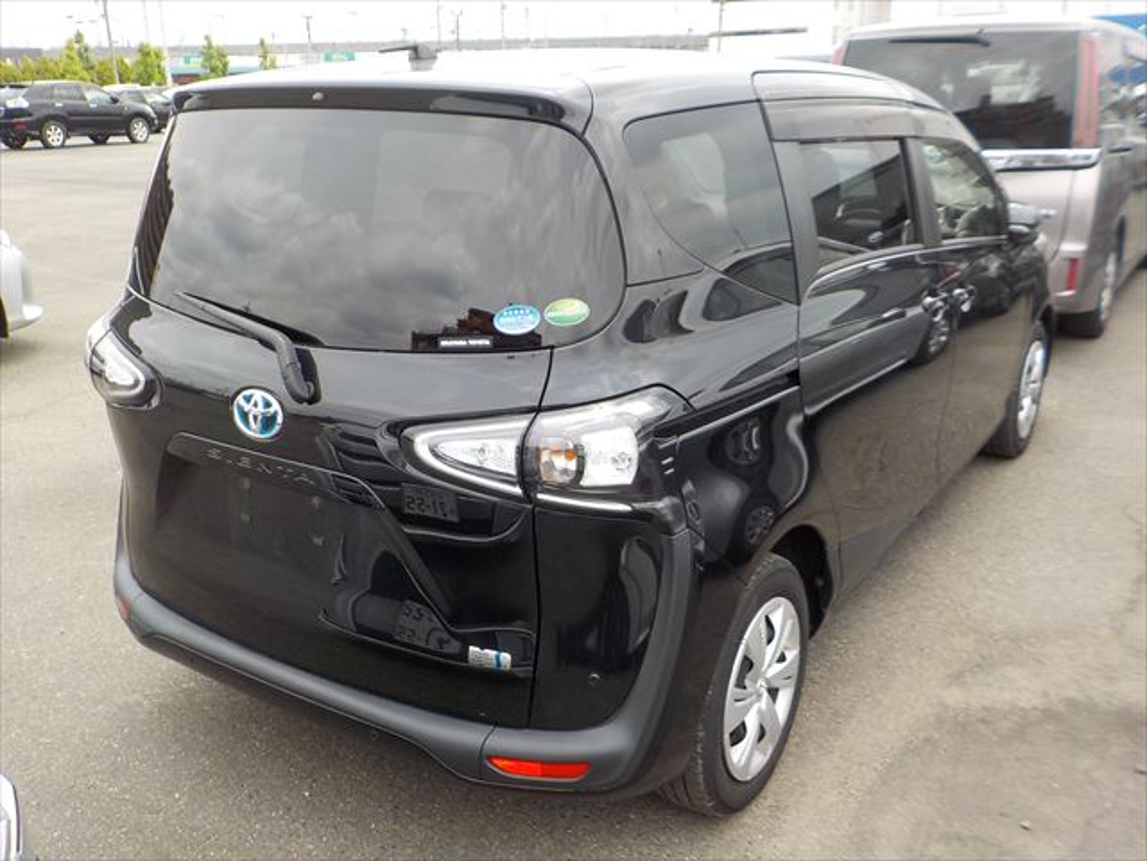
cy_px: 430
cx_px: 574
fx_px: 994
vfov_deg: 46.8
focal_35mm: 30
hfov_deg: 60.0
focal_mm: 4.1
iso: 125
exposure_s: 1/400
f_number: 3.3
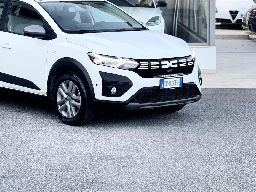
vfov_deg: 13.8
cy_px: 68
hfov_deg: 18.3
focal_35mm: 107
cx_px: 70
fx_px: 791
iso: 50
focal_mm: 7.5
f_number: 2.2
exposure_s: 1/121
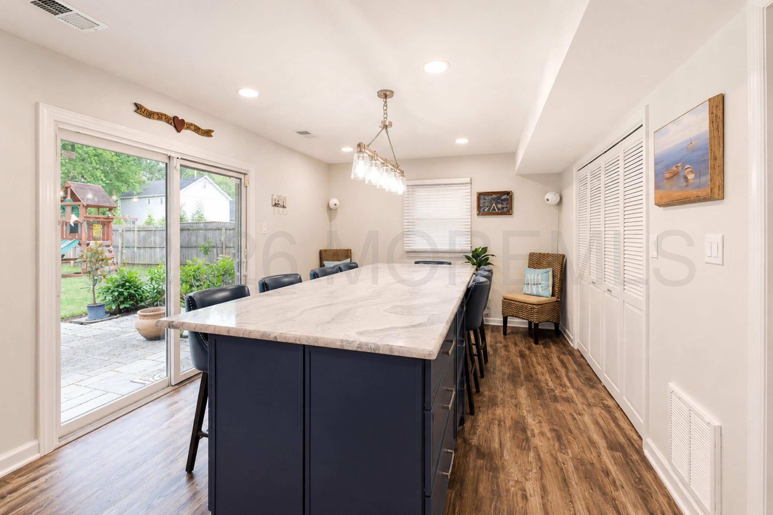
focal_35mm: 15
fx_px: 322
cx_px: 386
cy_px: 258
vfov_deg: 77.3
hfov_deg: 100.4
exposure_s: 1/50
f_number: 7.1
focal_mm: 10
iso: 2000
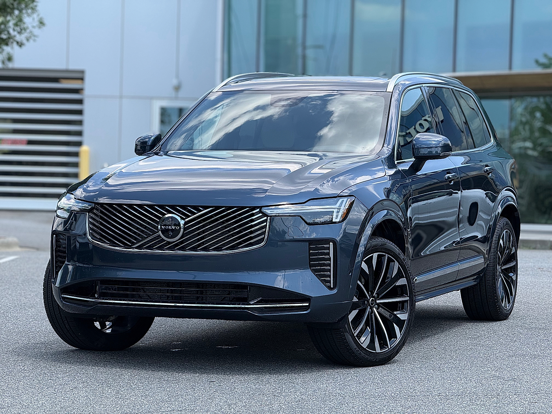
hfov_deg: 16.4
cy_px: 207
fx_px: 1914
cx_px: 276
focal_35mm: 120
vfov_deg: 12.3
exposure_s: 1/721
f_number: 2.8
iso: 50
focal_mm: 15.66
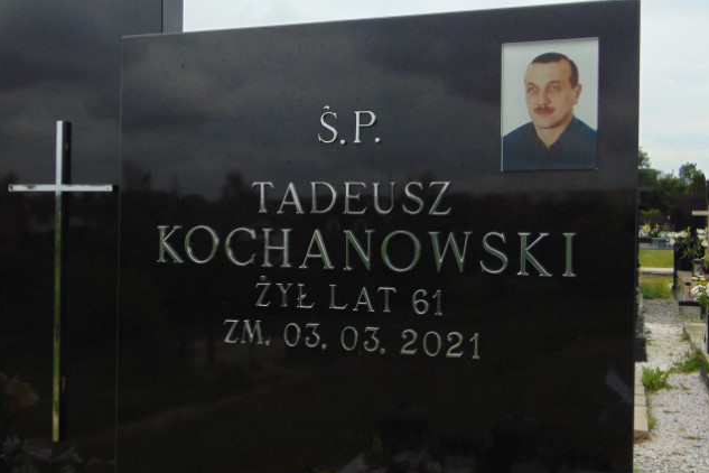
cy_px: 232
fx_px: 807
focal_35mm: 41
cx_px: 356
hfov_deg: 47.4
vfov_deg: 32.6
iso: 80
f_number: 3.3
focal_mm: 6.9
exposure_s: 1/1000
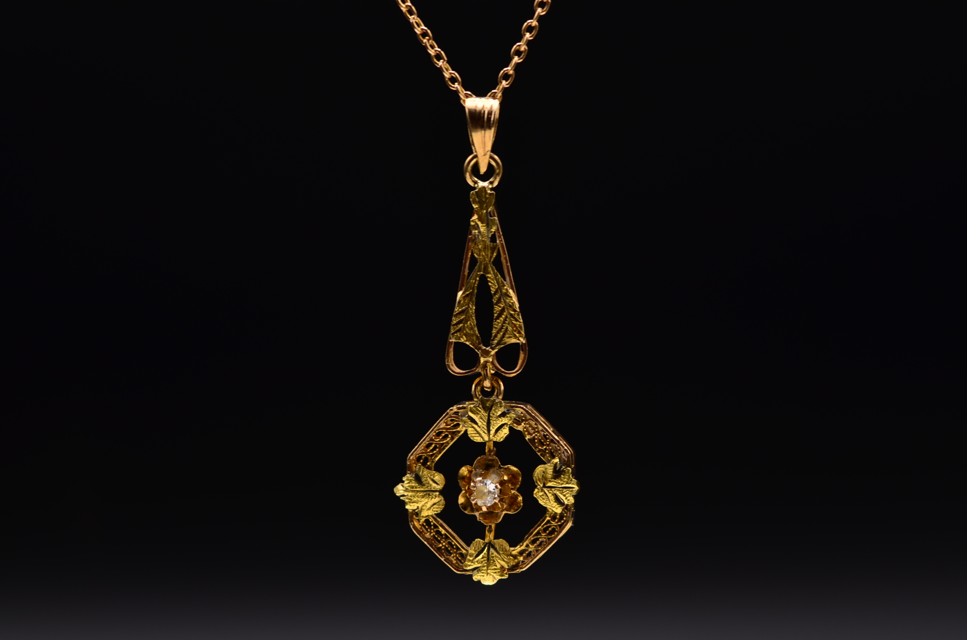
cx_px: 484
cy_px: 320
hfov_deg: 13.1
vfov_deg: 8.7
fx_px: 4222
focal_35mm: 158
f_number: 10
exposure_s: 1/30
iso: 100
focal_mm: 105
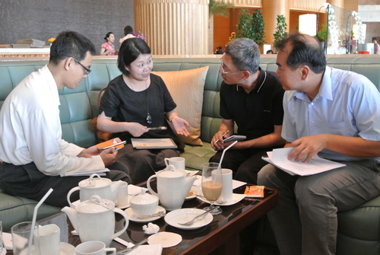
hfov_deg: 51.8
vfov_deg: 36.1
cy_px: 128
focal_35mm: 37
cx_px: 190
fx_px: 391
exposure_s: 1/15
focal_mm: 14
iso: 800
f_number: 4
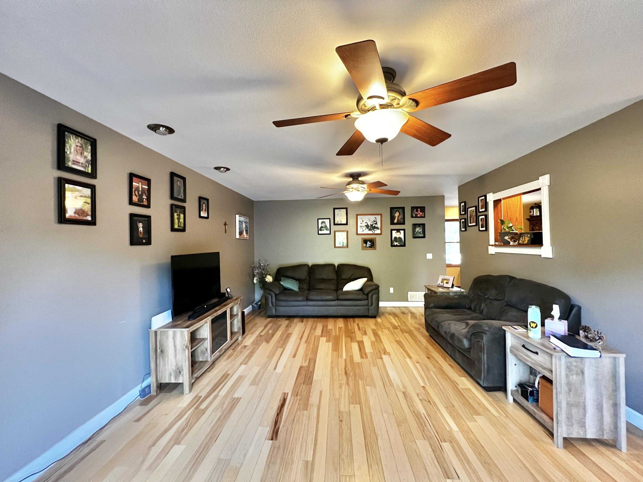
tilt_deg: -0.3
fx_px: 241
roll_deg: +1.4
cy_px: 241
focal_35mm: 13
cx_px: 322
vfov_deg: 89.9
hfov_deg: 106.2
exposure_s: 1/60
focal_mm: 1.57
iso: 500
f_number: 1.8
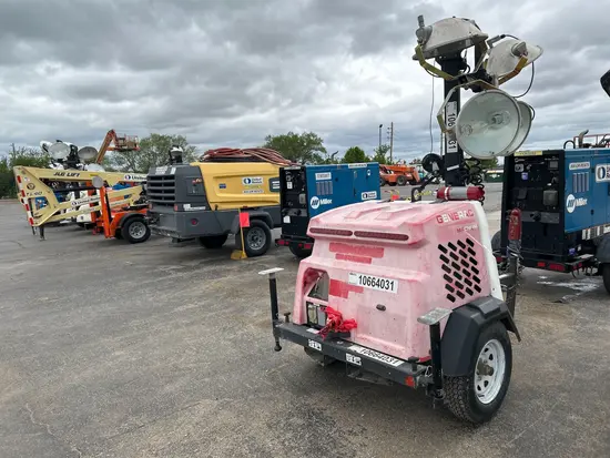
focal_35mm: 26
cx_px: 305
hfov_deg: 67.3
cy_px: 229
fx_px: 458
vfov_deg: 53.1
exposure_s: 1/2762
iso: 50
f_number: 1.5
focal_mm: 5.7
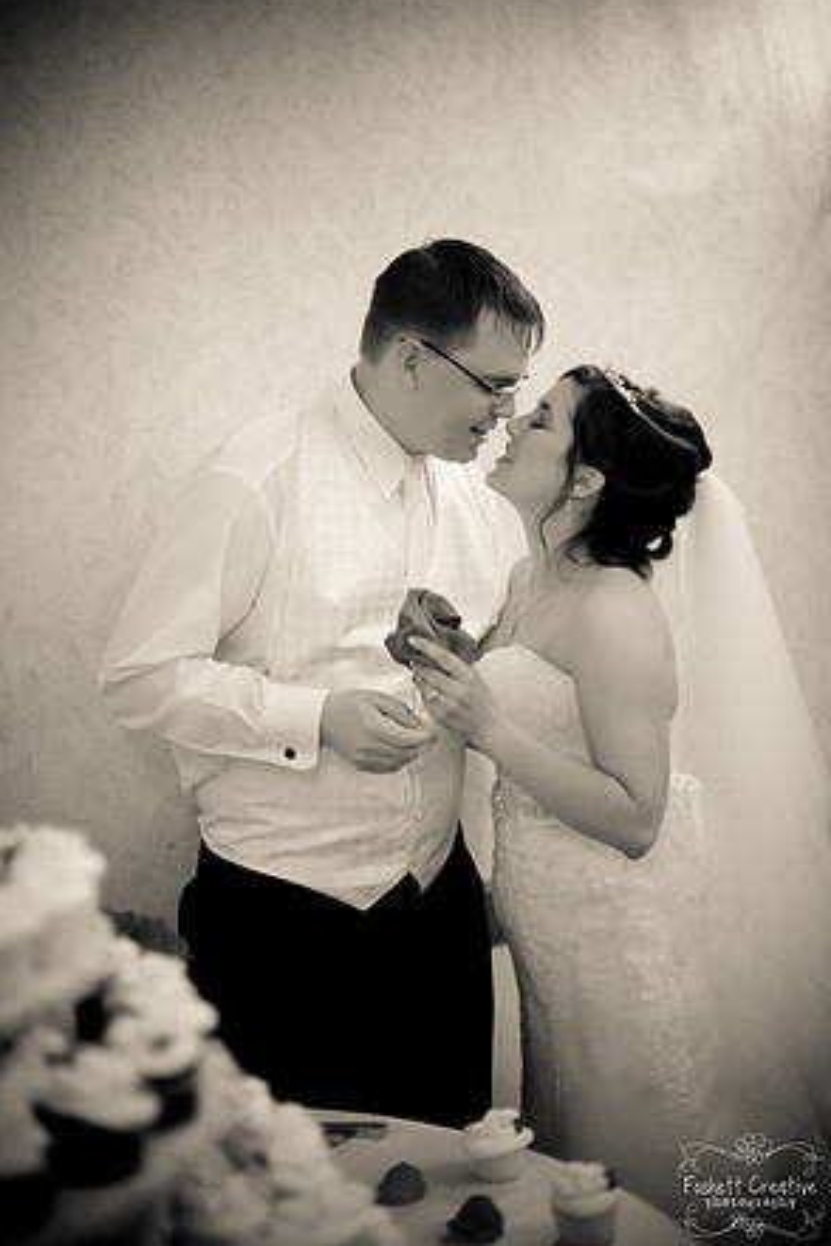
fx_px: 1766
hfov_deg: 26.5
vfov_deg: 38.9
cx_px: 417
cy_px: 619
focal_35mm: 51
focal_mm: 50
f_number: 1.4
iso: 4000
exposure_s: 1/80
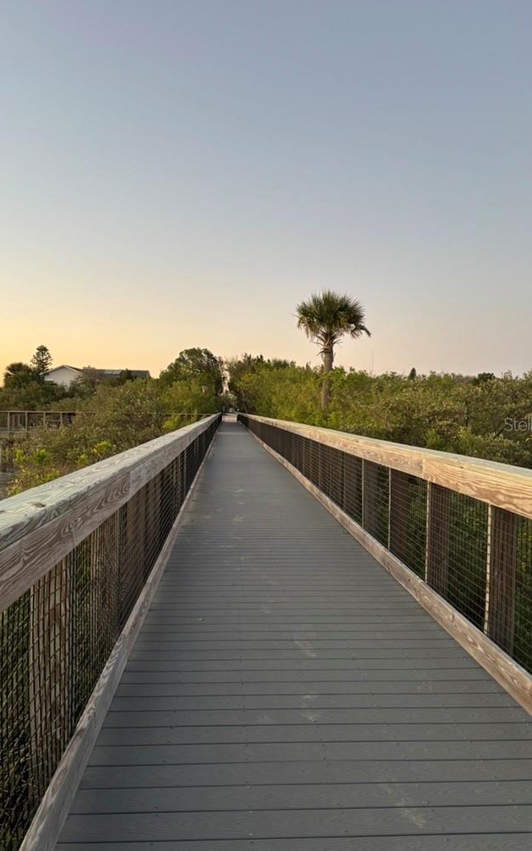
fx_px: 650
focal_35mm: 28
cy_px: 424
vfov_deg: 66.5
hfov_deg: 44.5
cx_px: 259
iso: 125
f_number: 1.6
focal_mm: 5.96
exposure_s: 1/82
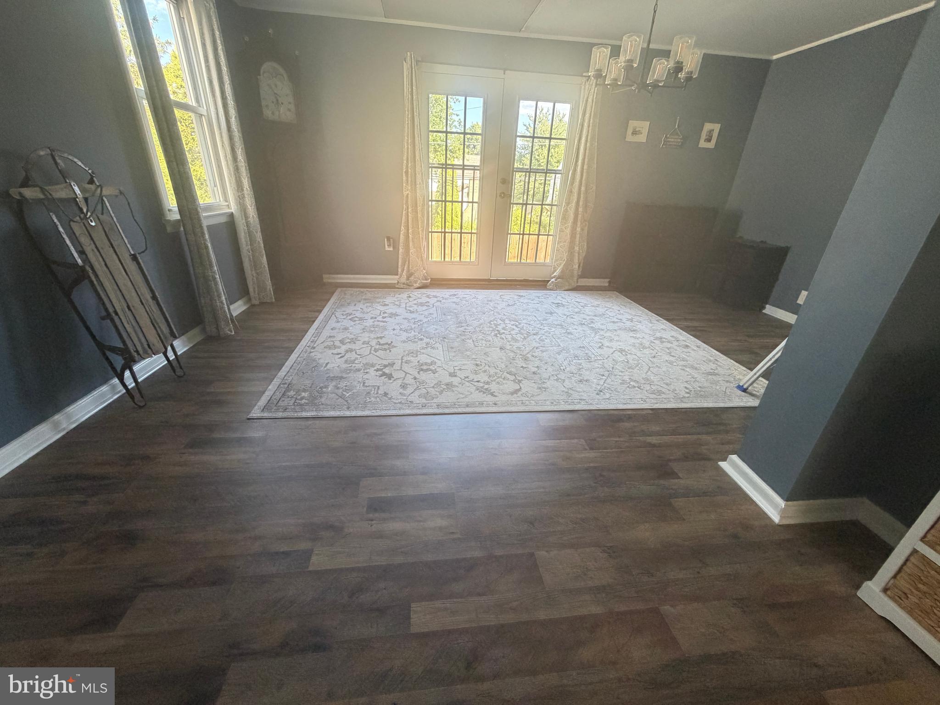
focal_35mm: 14
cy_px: 352
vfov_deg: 85.7
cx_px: 470
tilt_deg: -24.6
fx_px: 380
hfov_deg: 102.1
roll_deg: -2.7
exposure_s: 1/121
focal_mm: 2.22
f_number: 2.2
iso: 320
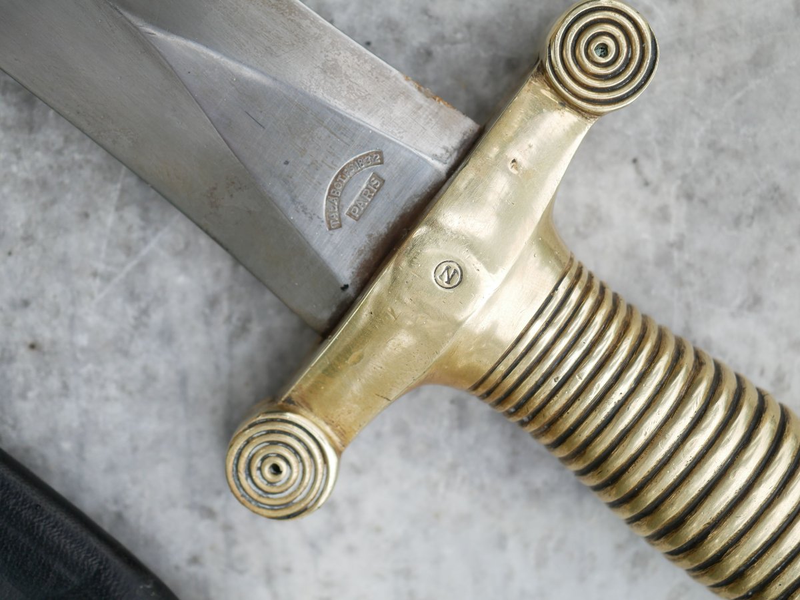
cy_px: 300
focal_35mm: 60
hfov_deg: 32.2
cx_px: 400
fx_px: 1387
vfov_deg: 24.4
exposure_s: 1/80
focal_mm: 30
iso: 200
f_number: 3.5
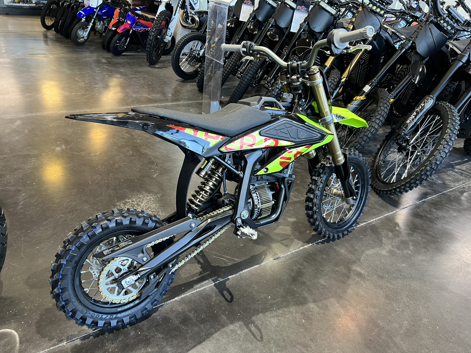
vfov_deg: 53.1
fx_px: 354
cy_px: 176
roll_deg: -7.1
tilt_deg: -28.7
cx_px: 236
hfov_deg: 67.3
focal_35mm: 26
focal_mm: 5.7
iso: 250
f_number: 1.5
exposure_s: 1/60
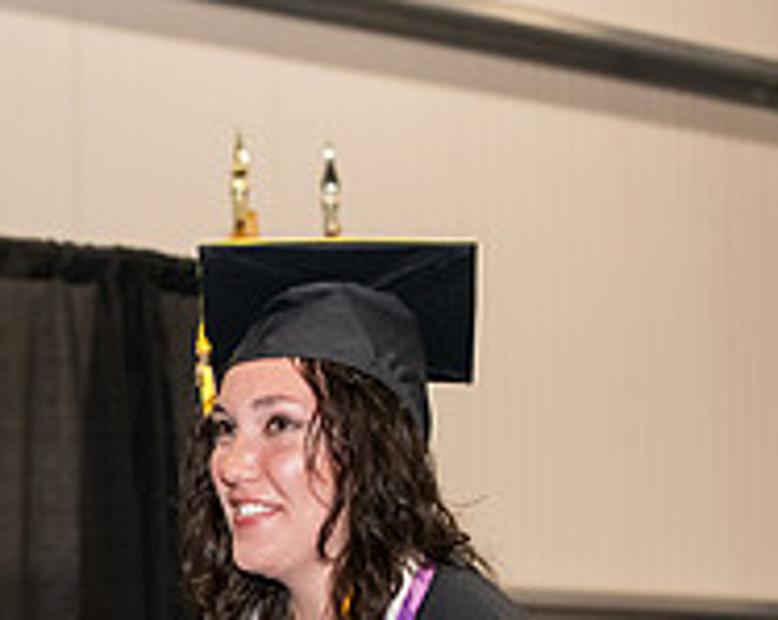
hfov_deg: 9.4
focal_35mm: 204
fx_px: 4690
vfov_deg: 7.5
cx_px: -150
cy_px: 759
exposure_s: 1/200
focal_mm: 70
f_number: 5
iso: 2000
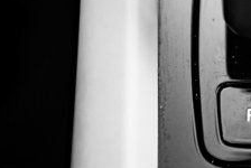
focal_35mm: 137
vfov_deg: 9.9
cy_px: -29
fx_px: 956
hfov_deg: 14.3
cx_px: 338
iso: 1250
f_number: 2.8
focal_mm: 48
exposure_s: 1/200
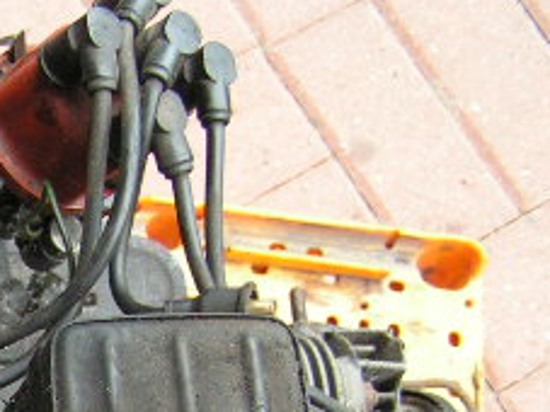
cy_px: 533
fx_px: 1699
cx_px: -177
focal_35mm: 107
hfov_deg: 17.2
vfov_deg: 13.3
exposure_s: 1/40
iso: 125
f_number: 2.8
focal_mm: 6.3
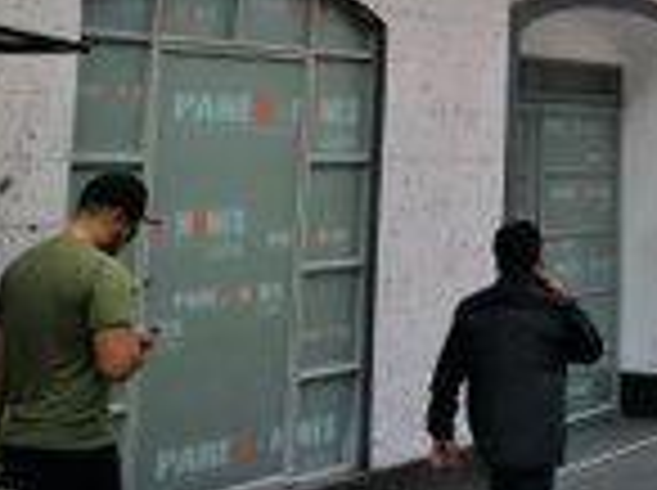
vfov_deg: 18.4
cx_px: 652
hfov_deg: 25.1
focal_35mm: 74
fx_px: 1402
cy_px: -157
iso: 50
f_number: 2.2
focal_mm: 4.5
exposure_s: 1/737
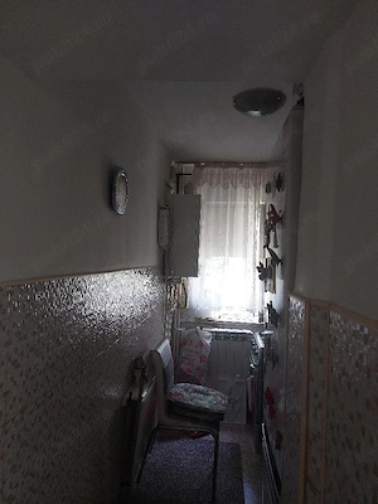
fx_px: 364
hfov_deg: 54.9
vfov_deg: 69.4
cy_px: 252
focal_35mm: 25
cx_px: 189
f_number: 1.8
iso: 160
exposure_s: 1/50
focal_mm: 5.23
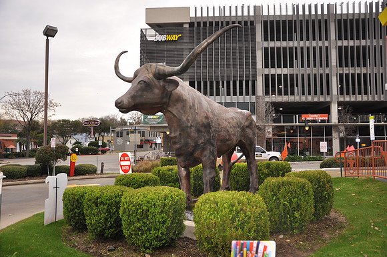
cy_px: 128
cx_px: 194
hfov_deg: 59.6
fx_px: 338
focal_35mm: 32
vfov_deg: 41.6
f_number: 3.8
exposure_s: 1/200
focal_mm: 21
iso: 400
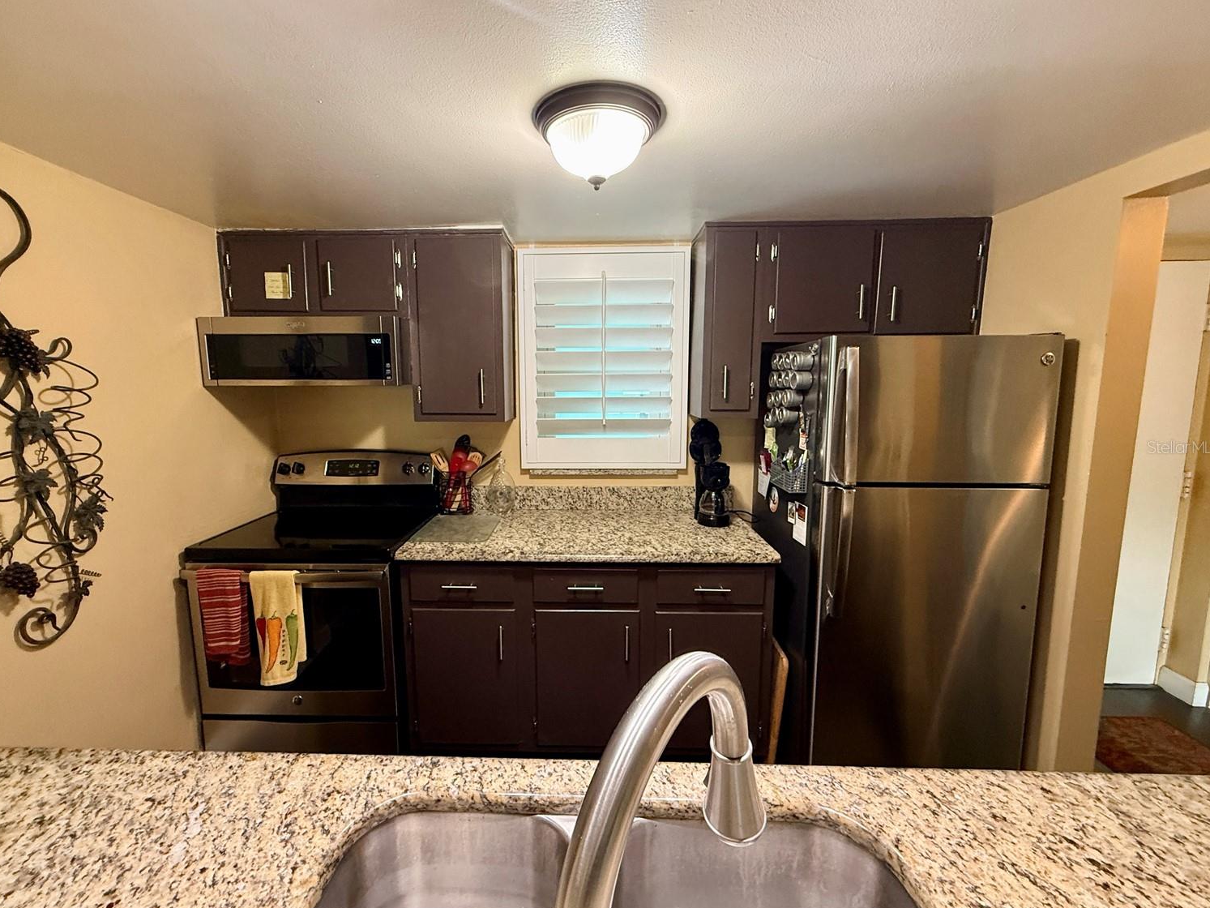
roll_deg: +0.0
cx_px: 575
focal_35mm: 15
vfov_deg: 81.7
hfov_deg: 98.1
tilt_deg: -6.9
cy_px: 447
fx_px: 524
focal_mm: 2.22
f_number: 2.2
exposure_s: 1/60
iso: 320
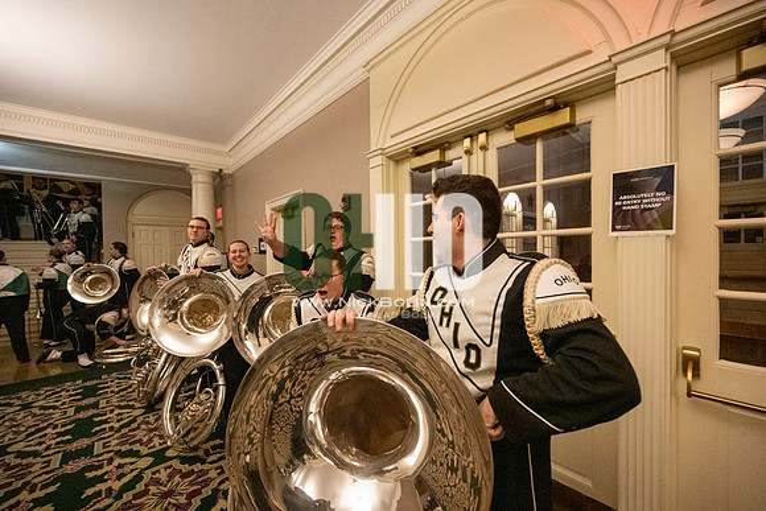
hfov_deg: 104.2
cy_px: 256
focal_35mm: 14
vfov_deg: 81.2
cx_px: 383
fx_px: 298
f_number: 4.5
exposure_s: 1/250
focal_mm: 14
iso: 16000
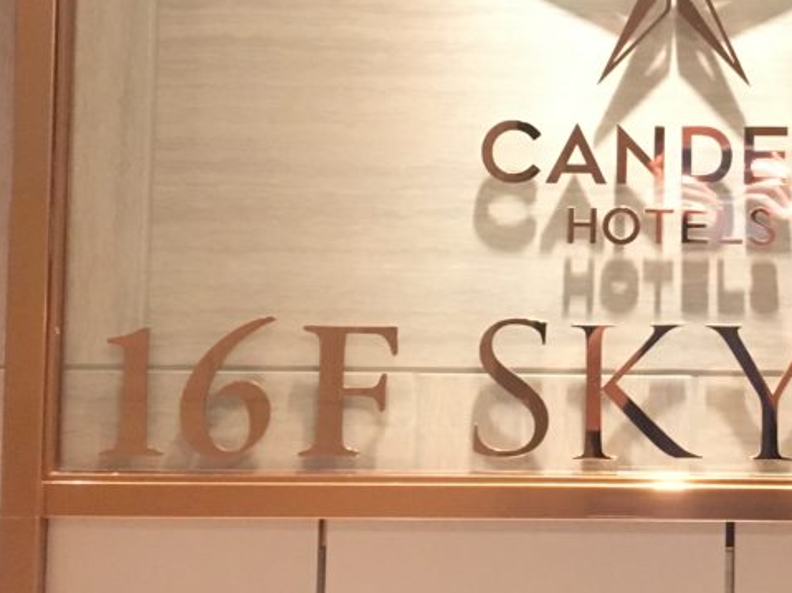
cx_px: 689
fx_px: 1418
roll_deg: -0.6
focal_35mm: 62
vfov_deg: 23.2
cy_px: 96
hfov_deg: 30.1
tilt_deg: +3.1
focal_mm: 4.15
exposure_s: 1/15
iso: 500
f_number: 2.2
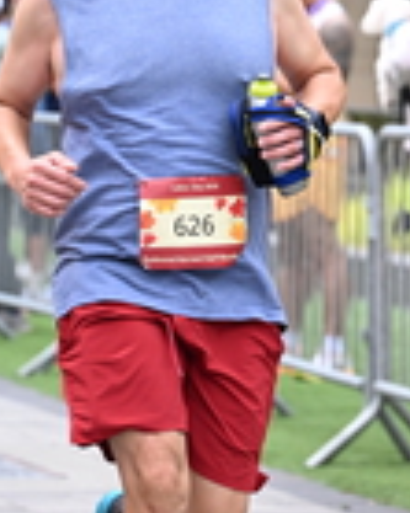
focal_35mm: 294
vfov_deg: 6.6
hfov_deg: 5.3
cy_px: -41
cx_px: 360
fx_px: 4464
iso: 640
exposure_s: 1/2000
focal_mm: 79
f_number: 2.8
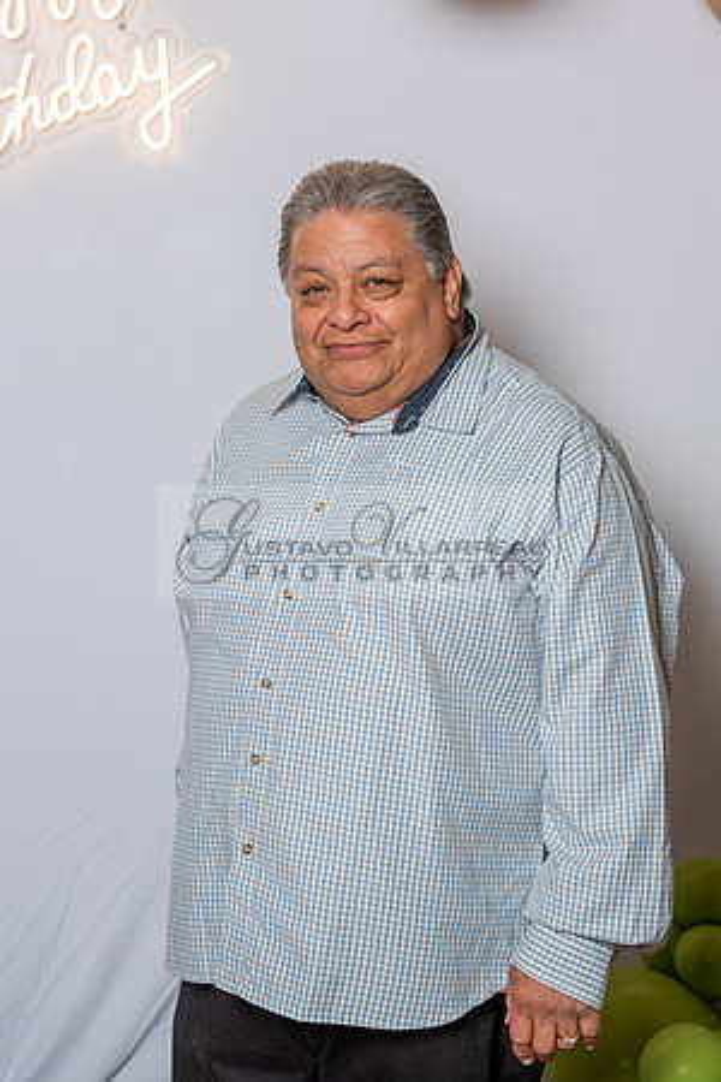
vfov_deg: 23.4
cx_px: 364
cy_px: 478
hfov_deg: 15.7
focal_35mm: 87
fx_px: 2613
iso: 250
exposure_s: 1/250
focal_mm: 52
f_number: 4
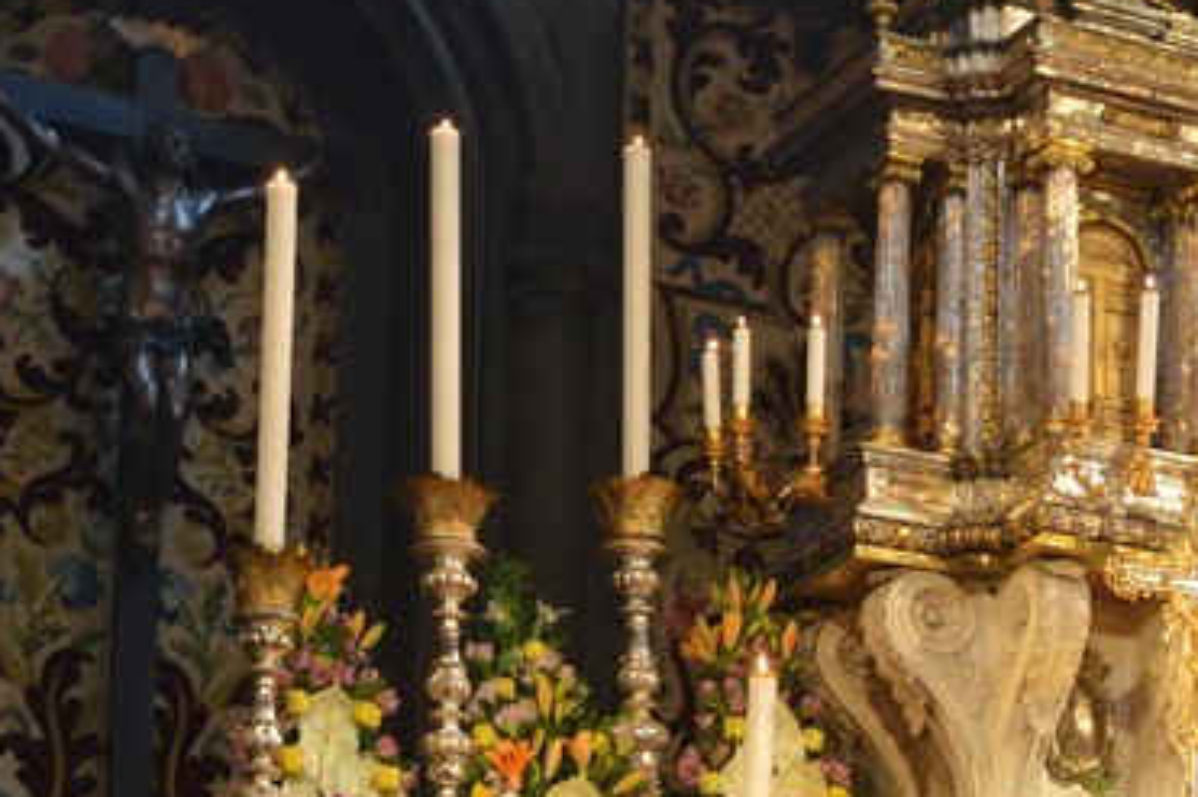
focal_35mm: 129
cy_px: 1426
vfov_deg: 10.1
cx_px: 1631
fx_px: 4291
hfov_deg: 15.1
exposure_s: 1/50
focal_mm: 35
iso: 1250
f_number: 3.5
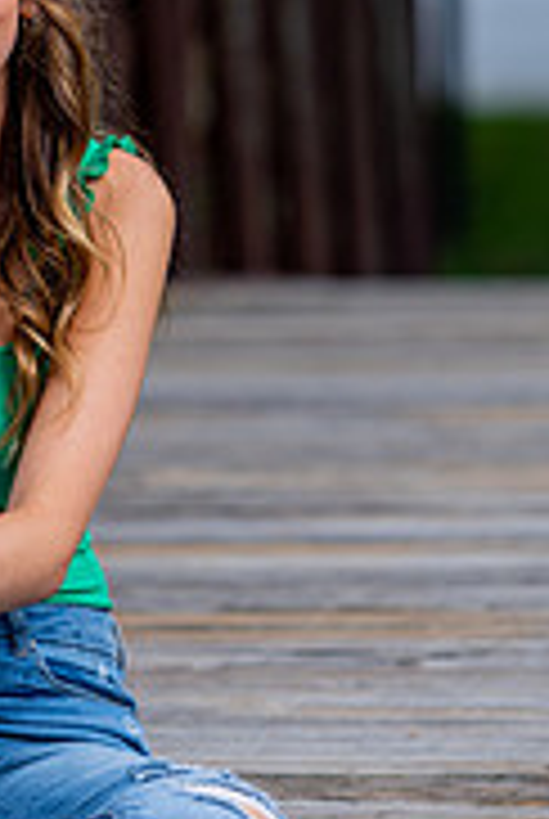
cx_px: -104
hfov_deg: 3.1
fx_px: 10117
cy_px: 418
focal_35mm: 444
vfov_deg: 4.6
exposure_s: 1/200
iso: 100
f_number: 4
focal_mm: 180
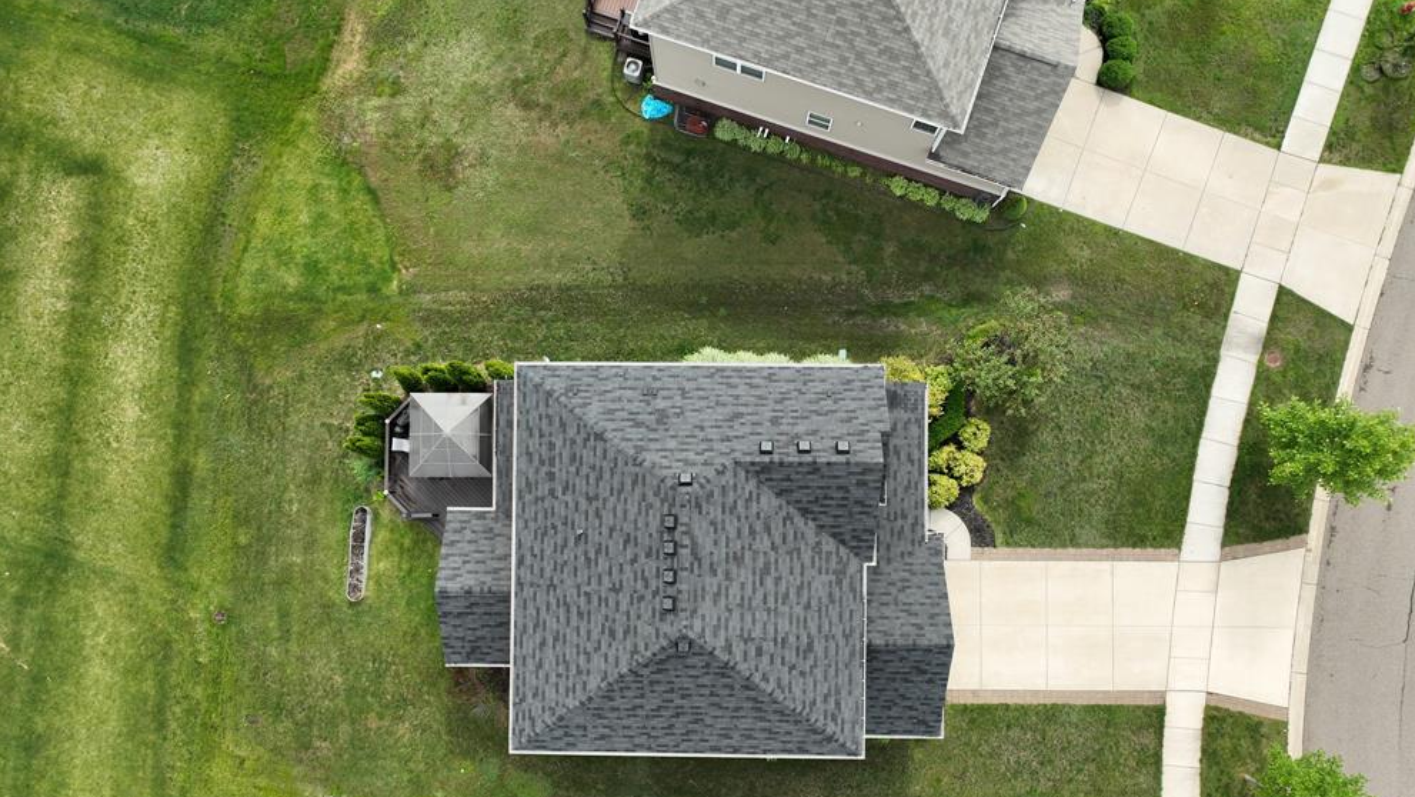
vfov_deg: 42.6
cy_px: 498
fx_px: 1013
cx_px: 697
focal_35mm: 27
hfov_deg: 69.8
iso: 110
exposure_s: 1/800
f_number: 2.8
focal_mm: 12.29
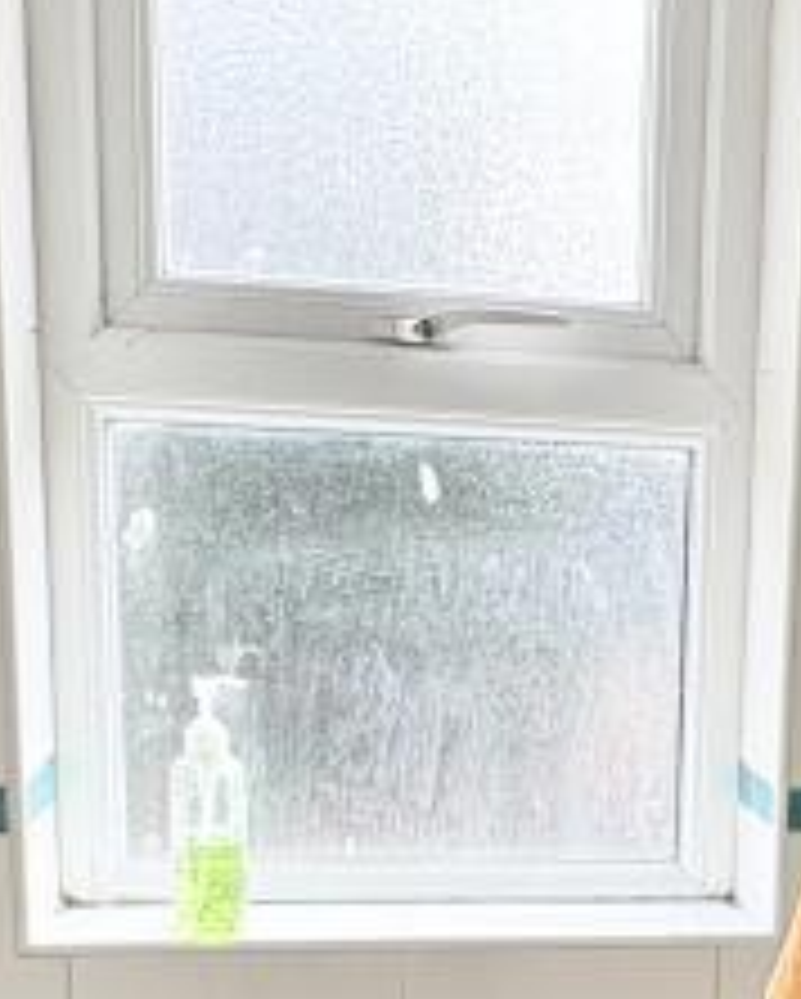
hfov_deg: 23.4
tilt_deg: -13.2
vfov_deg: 28.8
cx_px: 774
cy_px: 909
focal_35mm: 63
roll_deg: -1.5
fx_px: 1864
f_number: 2.2
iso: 64
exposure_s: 1/140
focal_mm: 2.22
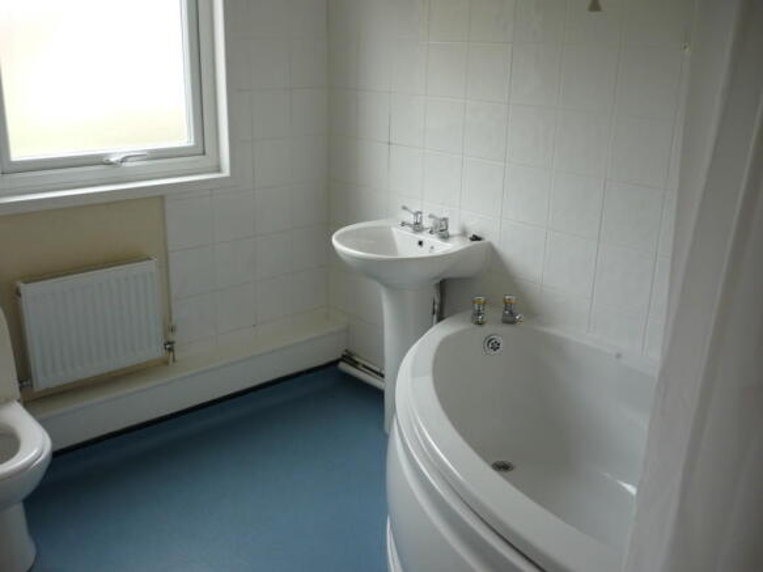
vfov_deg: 42.9
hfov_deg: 55.4
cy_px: 286
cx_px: 382
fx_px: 727
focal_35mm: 33
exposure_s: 1/50
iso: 100
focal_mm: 5.5
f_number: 2.8
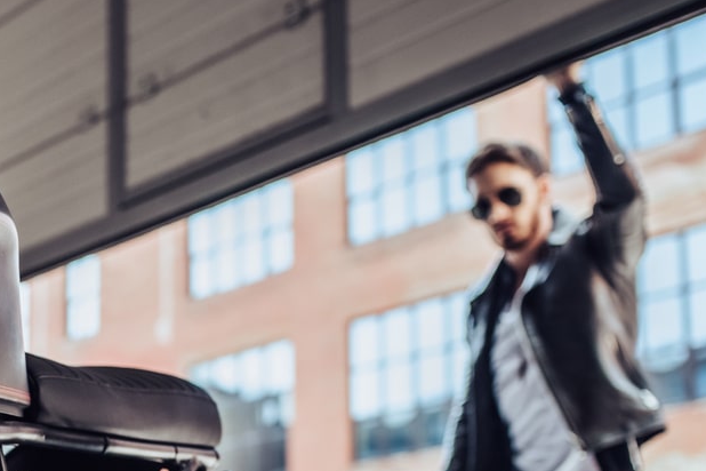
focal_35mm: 85
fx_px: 1667
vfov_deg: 15.7
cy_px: 493
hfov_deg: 22.8
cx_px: -32
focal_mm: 35
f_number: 2.2
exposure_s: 1/1000
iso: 640
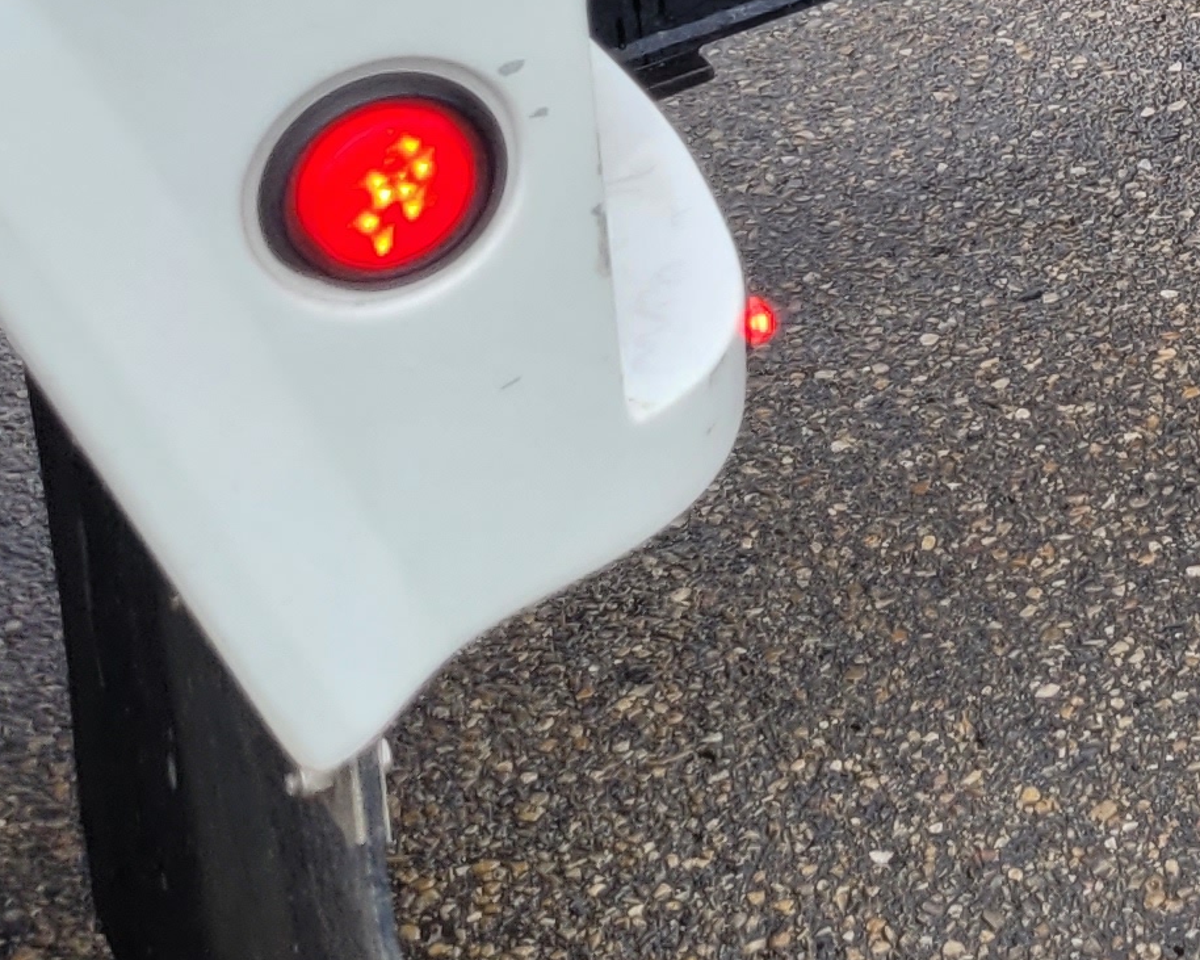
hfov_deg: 15.8
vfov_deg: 13.1
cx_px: 1784
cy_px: -445
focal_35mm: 112
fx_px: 3977
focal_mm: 5.4
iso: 40
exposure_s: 1/516
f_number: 1.8
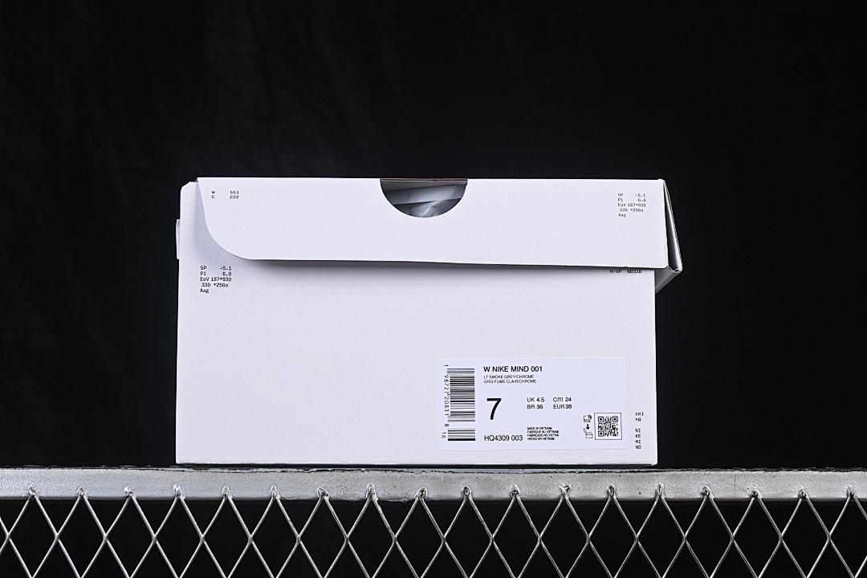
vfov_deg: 18.2
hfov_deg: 27.0
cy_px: 289
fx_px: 1806
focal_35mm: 75
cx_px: 434
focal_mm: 50
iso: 160
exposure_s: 1/80
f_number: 8
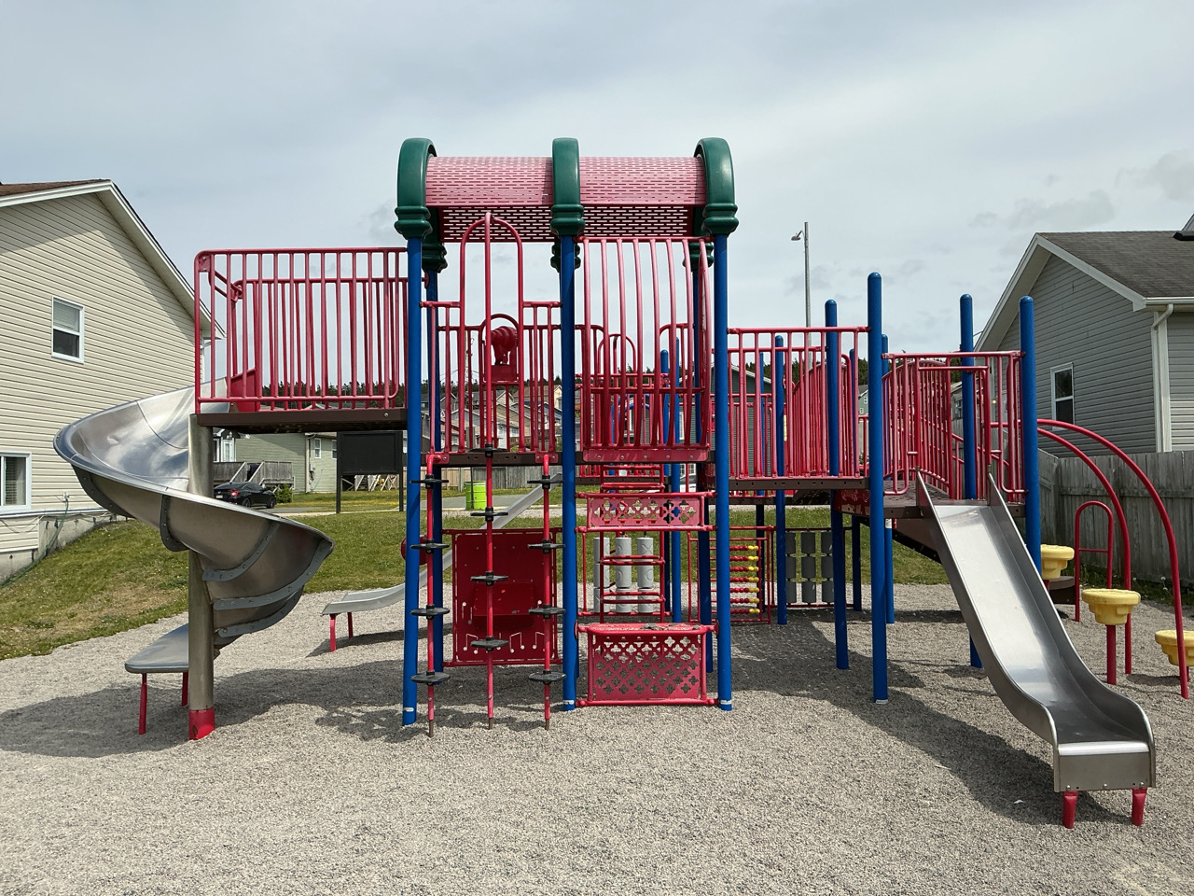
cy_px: 448
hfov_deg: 61.7
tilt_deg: +4.5
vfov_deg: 48.2
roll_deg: +1.3
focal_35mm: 29
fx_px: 1000
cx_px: 597
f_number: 1.8
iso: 25
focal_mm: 3
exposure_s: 1/3125
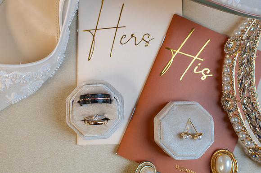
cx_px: 122
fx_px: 406
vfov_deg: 23.8
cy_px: 35
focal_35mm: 56
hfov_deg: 35.7
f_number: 5
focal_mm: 35
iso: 1000
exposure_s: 1/200
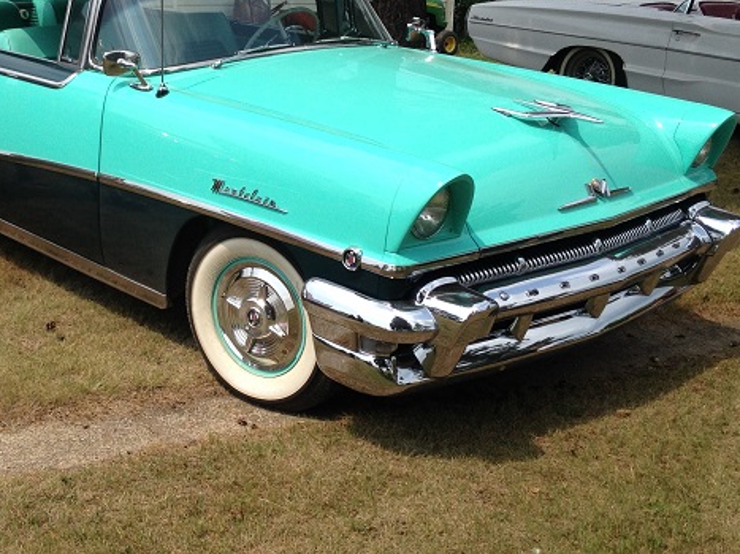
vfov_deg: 24.3
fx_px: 1282
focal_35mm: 60
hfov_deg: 31.6
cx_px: 189
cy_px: 203
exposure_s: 1/1972
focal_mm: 4.28
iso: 50
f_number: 2.4
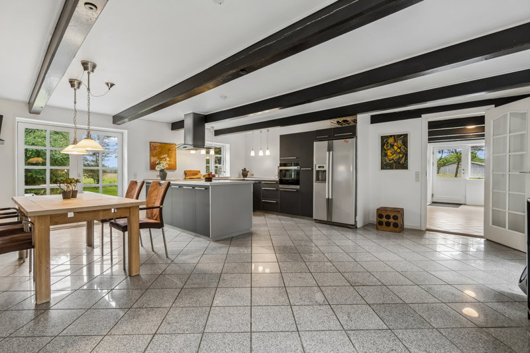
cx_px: 265
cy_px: 176
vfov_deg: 72.0
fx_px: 243
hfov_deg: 95.0
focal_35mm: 16
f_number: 8
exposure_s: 1/8
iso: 200
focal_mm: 11
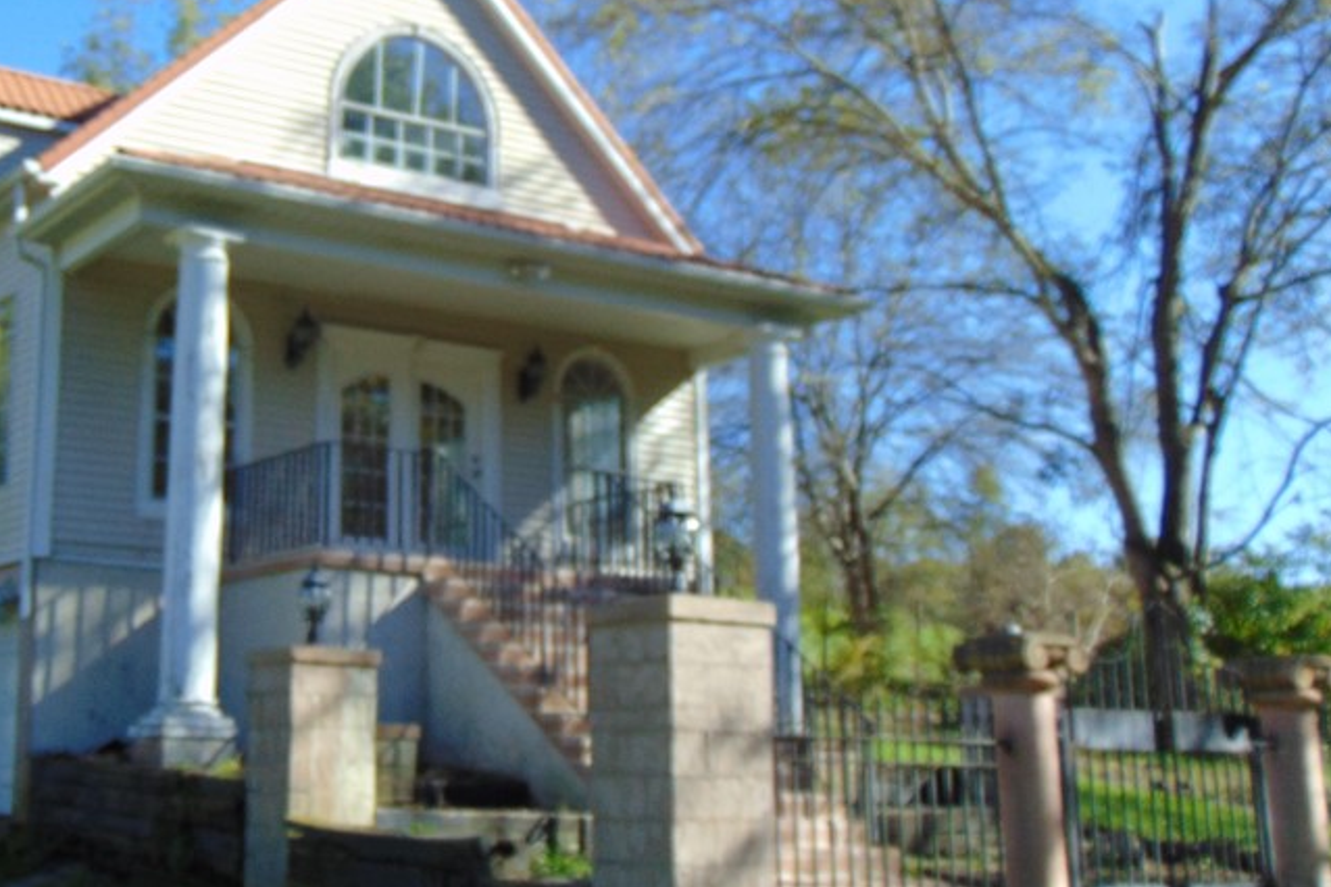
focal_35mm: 50
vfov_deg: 27.0
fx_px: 1848
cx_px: 344
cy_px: 371
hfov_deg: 38.6
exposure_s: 1/500
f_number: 3.1
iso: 80
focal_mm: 5.4
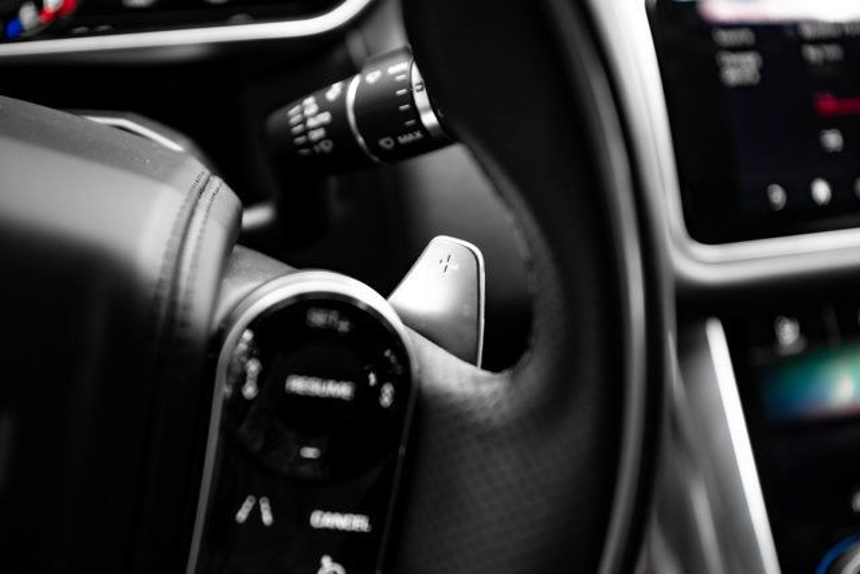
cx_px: 430
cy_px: 287
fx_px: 956
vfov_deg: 33.4
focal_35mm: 40
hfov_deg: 48.4
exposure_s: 1/200
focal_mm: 40
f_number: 2.8
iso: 500
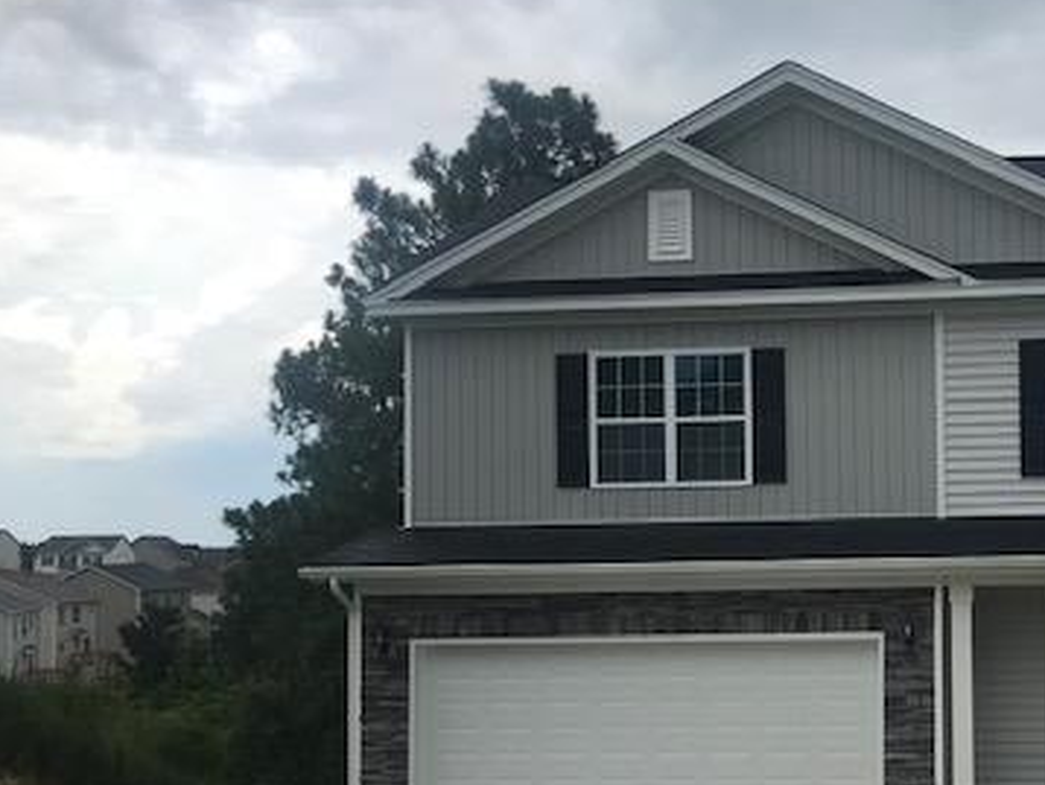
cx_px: 905
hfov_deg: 36.2
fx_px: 1510
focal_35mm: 50
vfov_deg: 29.0
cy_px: 519
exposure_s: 1/2227
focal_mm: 3.99
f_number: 1.8
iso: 20
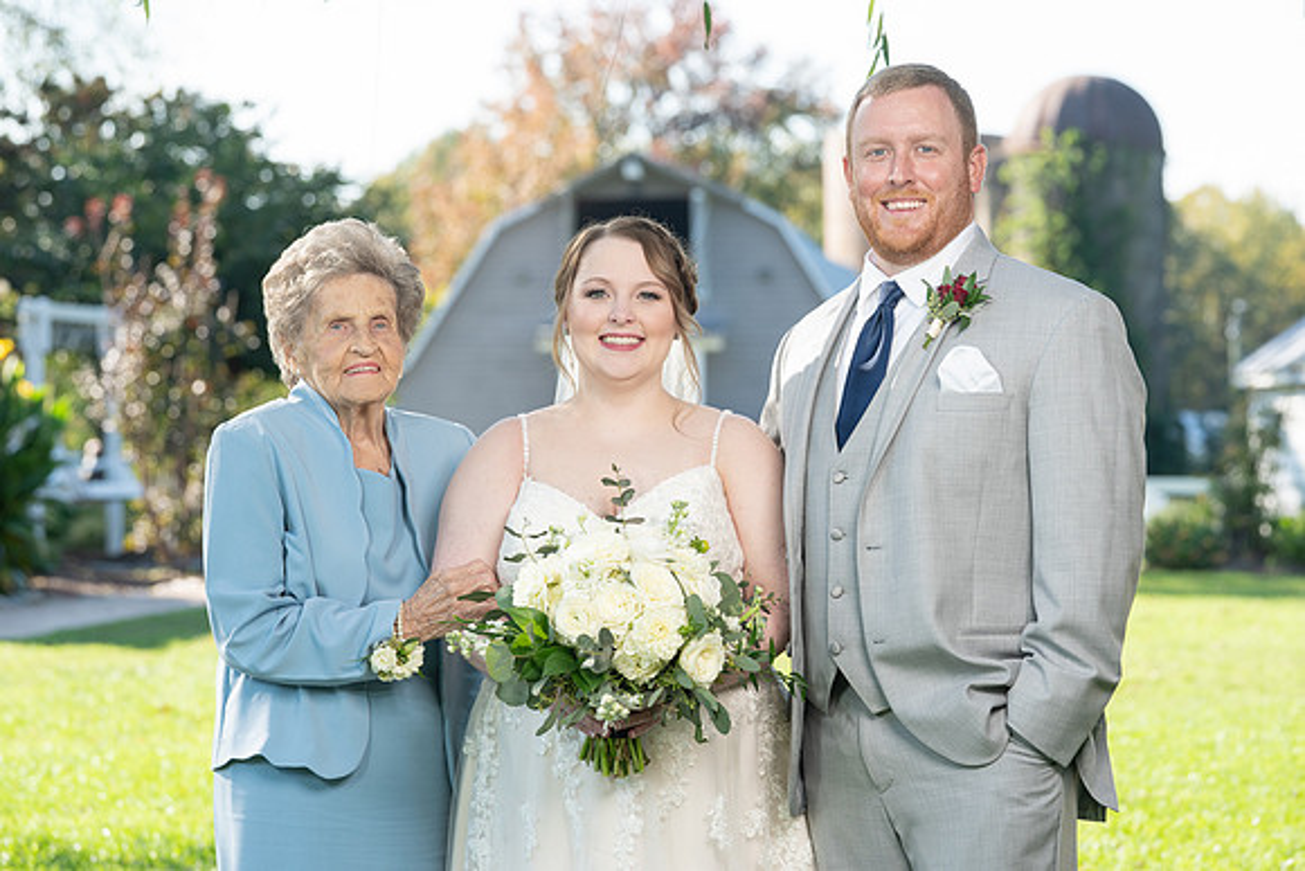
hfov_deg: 15.3
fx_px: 4851
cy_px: 372
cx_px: 673
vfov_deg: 10.3
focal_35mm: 134
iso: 200
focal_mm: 116
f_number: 5.6
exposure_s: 1/200
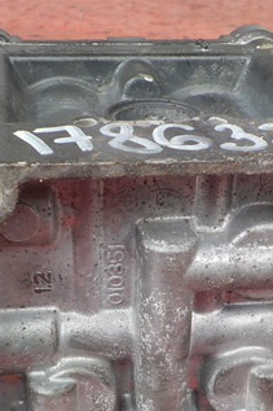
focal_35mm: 63
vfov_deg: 31.5
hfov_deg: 21.5
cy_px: 290
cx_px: 147
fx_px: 717
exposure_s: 1/60
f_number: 3.3
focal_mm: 4.1
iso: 125
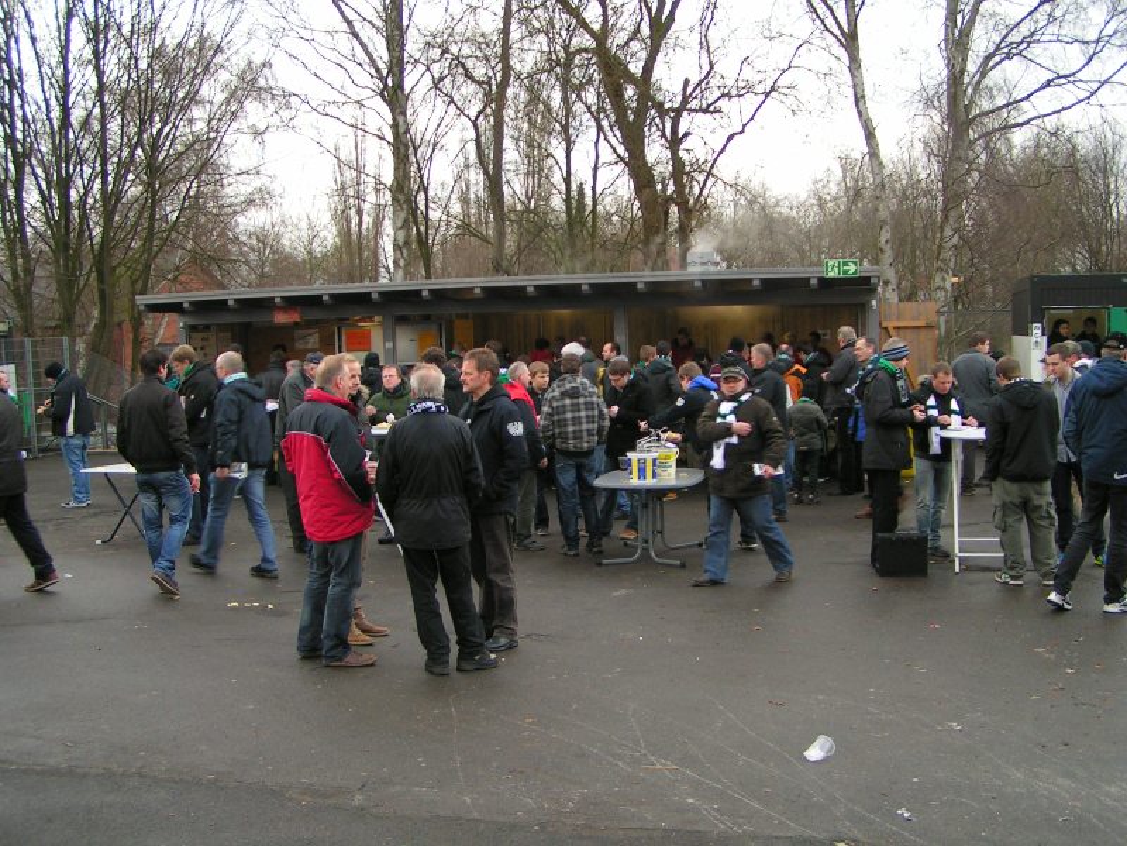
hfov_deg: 49.0
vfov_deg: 37.7
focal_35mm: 38
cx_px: 564
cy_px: 423
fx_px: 1237
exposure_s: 1/50
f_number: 3.2
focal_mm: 5.8
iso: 50
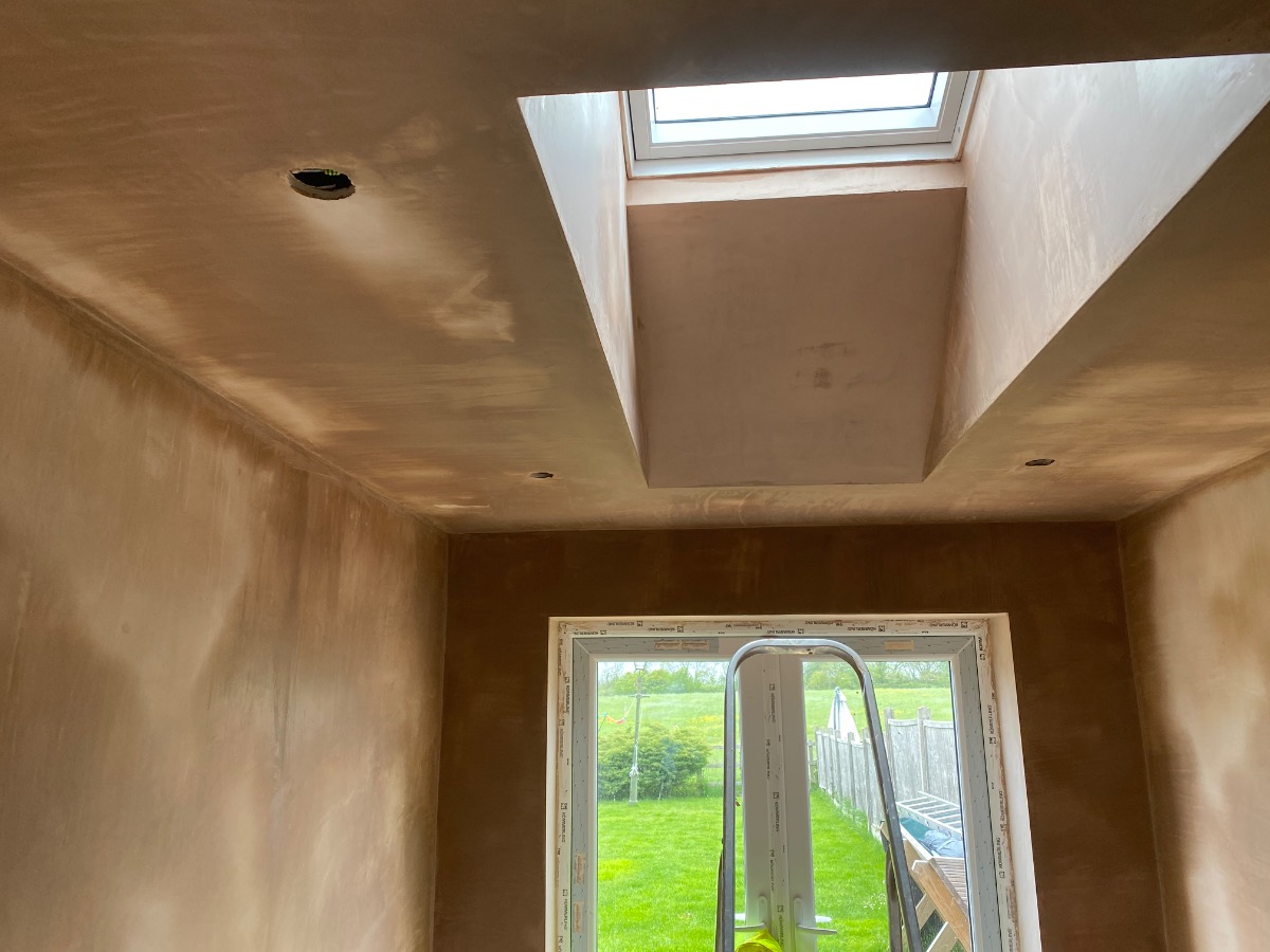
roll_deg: -0.6
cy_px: 476
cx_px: 635
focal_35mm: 26
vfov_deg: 53.1
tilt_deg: +15.2
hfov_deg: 67.3
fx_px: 954
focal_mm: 4.25
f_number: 1.8
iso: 64
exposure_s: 1/121
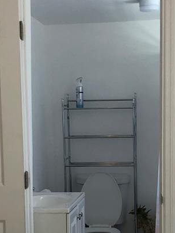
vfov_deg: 23.2
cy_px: 186
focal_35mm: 83
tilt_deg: -6.1
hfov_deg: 17.7
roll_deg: +1.0
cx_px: 128
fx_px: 559
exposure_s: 1/120
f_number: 1.8
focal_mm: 4
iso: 64
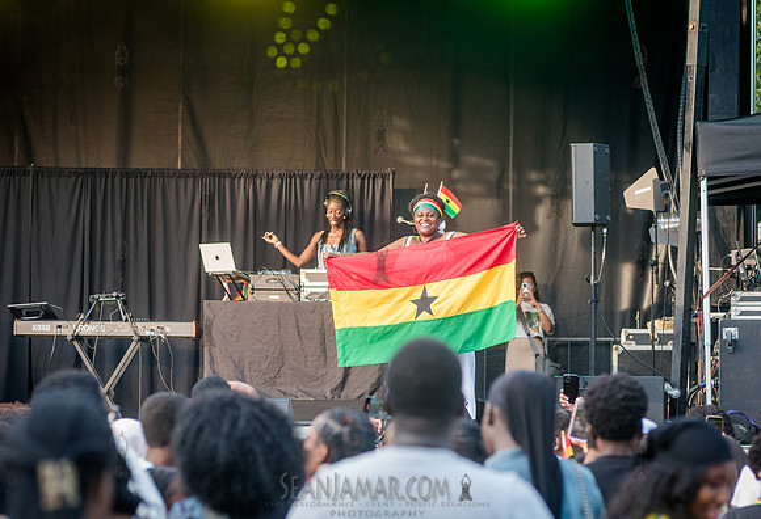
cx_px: 422
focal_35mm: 163
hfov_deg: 12.5
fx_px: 3467
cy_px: 238
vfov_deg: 8.6
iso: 1000
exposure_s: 1/500
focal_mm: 145
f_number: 4
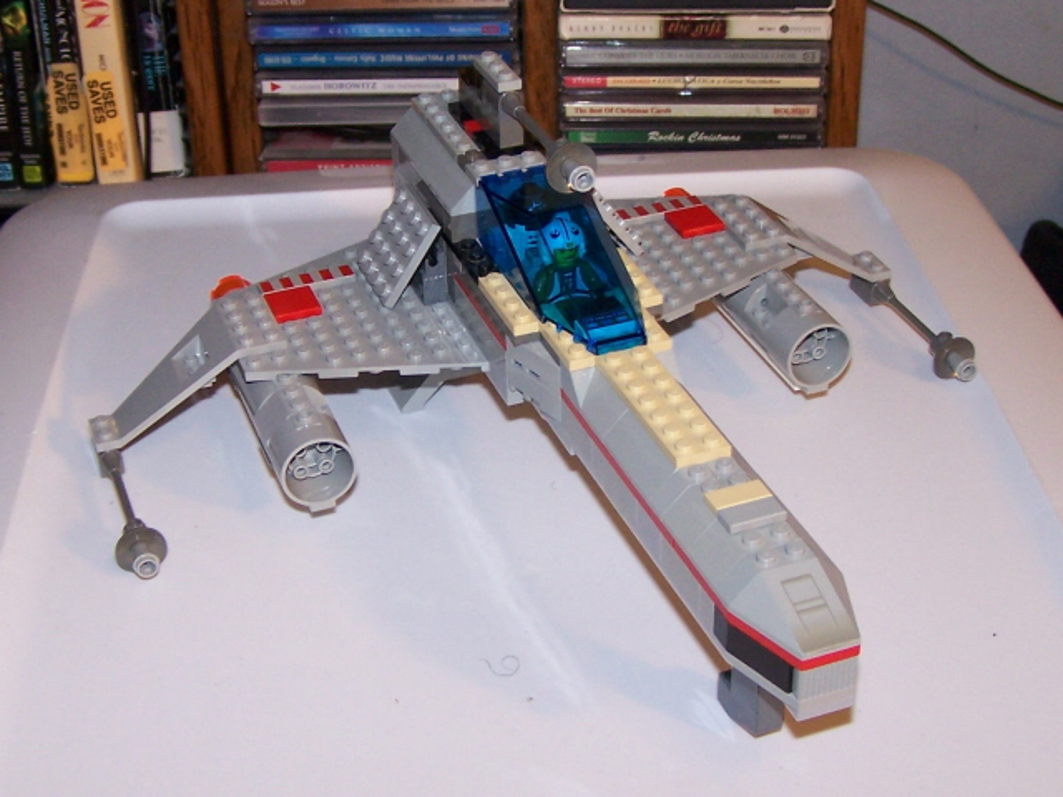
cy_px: 398
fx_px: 1167
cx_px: 532
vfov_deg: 37.7
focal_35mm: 38
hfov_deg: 49.0
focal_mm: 6.3
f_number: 2.8
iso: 140
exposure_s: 1/60
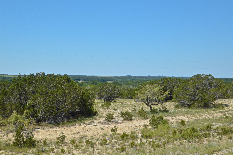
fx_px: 233
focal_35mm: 36
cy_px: 78
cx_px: 116
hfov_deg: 53.2
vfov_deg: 36.8
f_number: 16
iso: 200
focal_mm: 24
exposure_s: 1/60
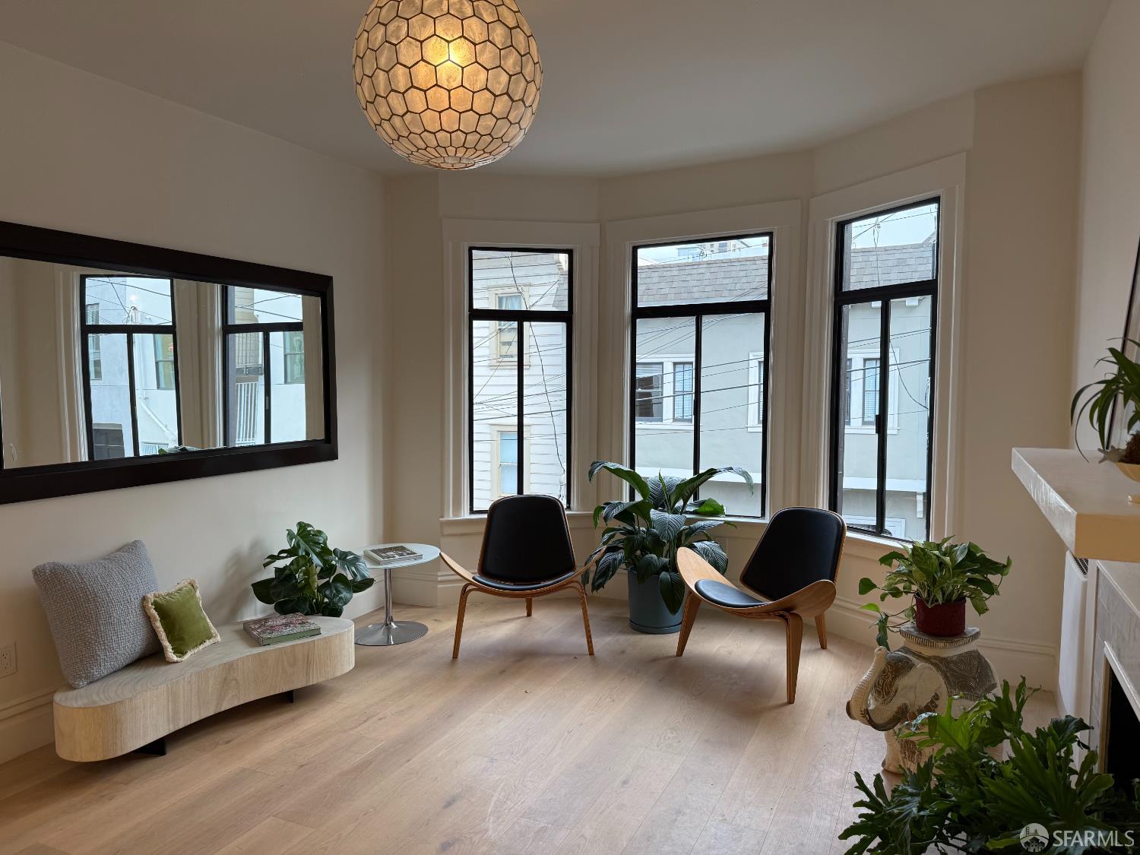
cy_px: 428
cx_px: 570
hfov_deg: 71.6
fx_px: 790
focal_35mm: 24
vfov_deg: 56.8
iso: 80
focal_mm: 6.76
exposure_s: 1/230
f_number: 1.78
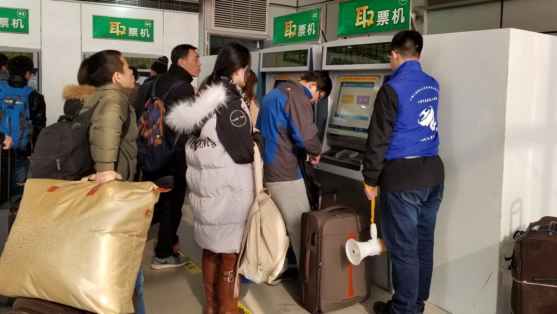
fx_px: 428
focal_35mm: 29
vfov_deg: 39.9
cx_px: 284
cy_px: 119
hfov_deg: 66.1
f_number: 1.7
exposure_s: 1/50
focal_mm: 4.25
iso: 80
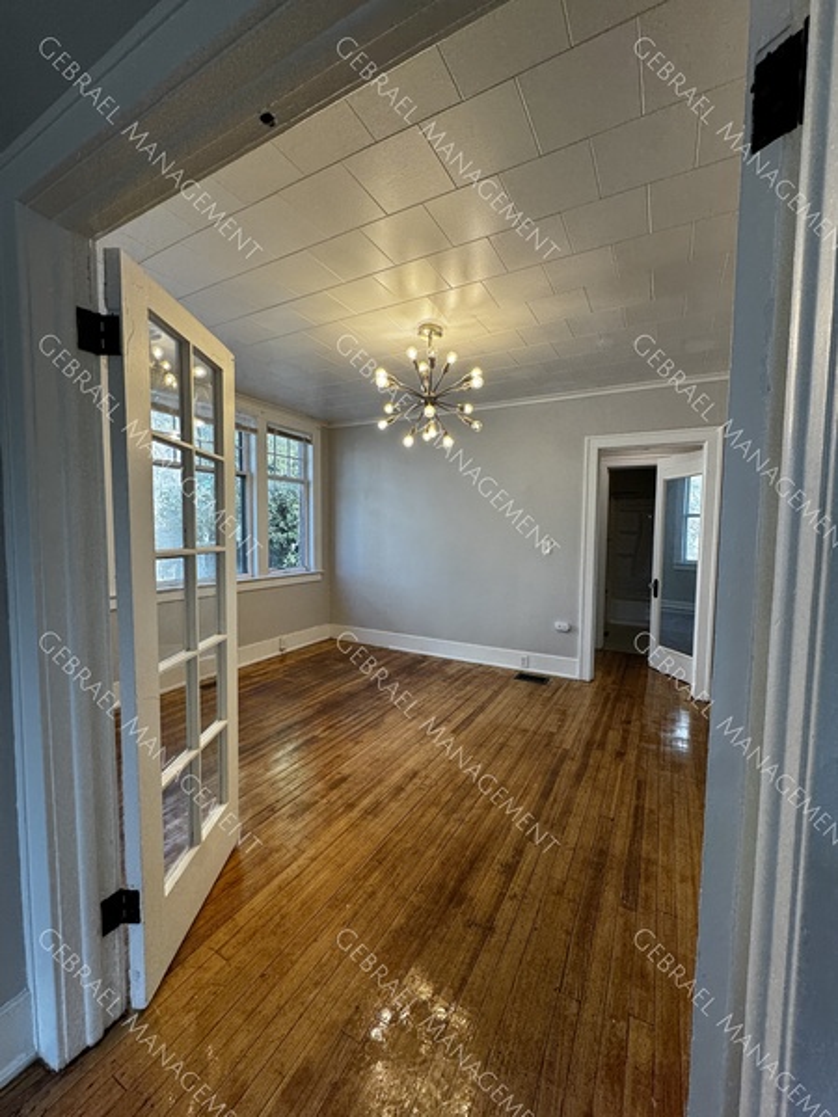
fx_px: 452
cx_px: 419
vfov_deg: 102.1
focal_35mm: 14
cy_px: 558
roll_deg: +0.2
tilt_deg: -5.0
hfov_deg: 85.7
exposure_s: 1/120
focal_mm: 2.22
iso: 64
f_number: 2.2
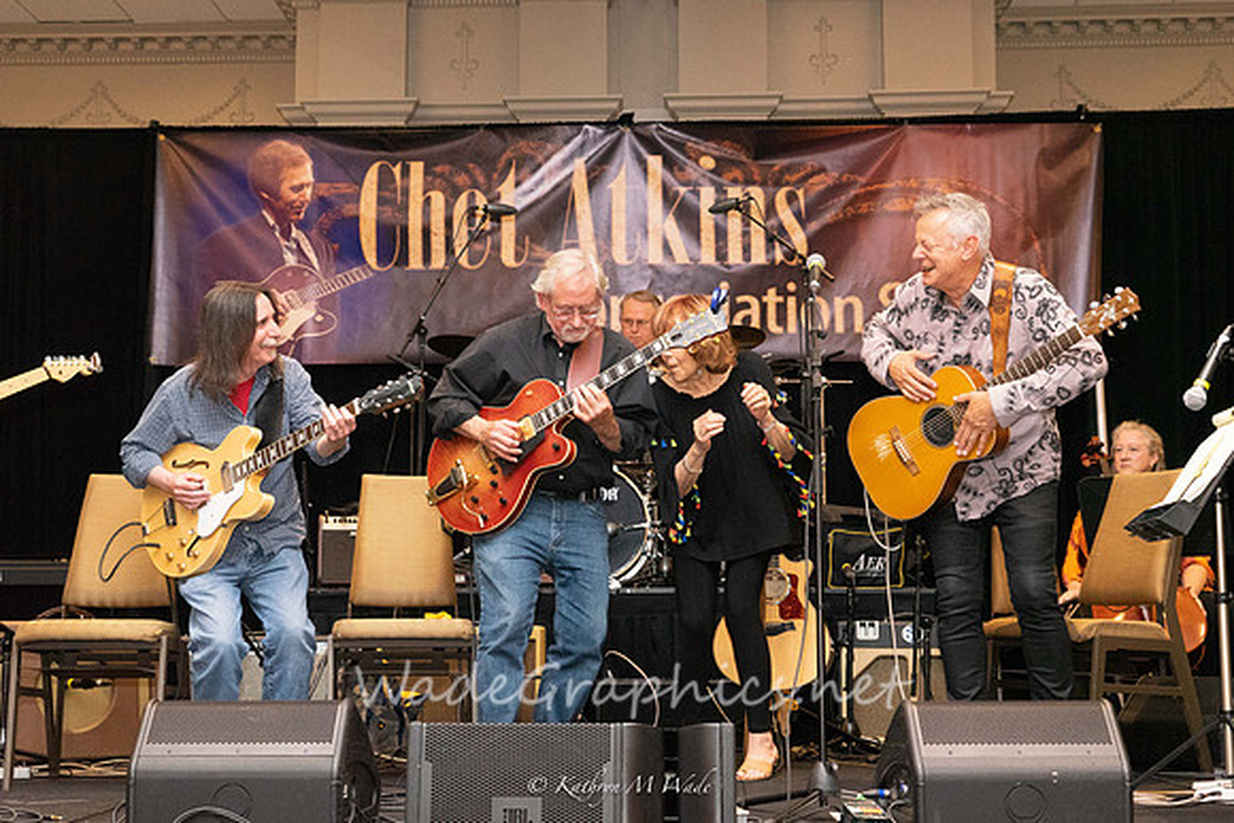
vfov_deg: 25.5
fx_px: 1817
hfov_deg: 37.5
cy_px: 412
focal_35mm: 53
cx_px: 617
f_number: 6.3
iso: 6400
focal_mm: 50
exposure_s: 1/200
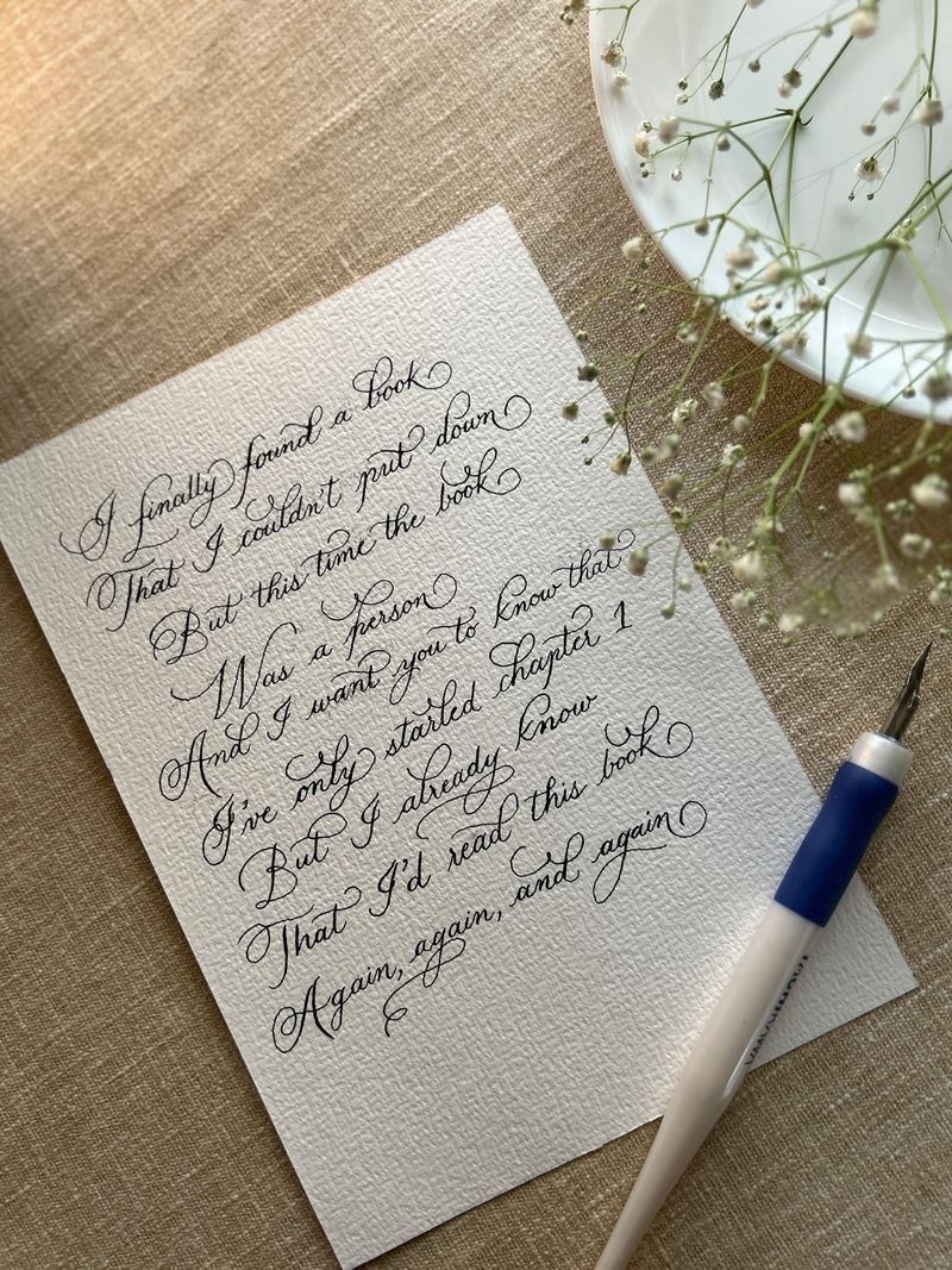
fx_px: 954
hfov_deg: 53.1
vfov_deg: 67.3
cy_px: 635
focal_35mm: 26
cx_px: 476
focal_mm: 5.7
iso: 125
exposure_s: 1/92
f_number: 1.5
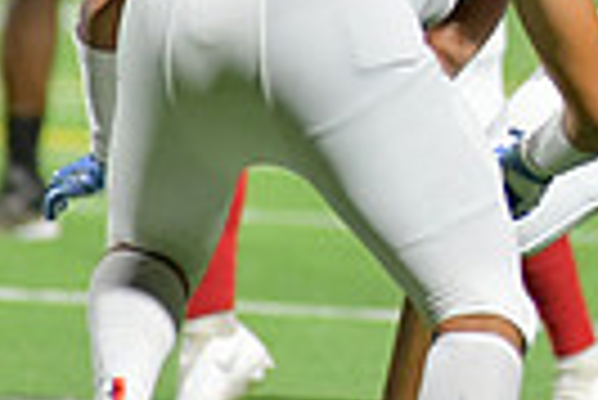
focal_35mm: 1308
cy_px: -92
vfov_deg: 1.1
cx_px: 755
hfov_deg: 1.6
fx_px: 21751
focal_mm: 300
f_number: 4
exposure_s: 1/1250
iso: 10000
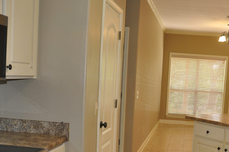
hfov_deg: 39.5
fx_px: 311
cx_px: 167
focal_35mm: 49
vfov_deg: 27.0
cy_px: 120
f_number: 3.5
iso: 800
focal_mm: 18
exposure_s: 1/80
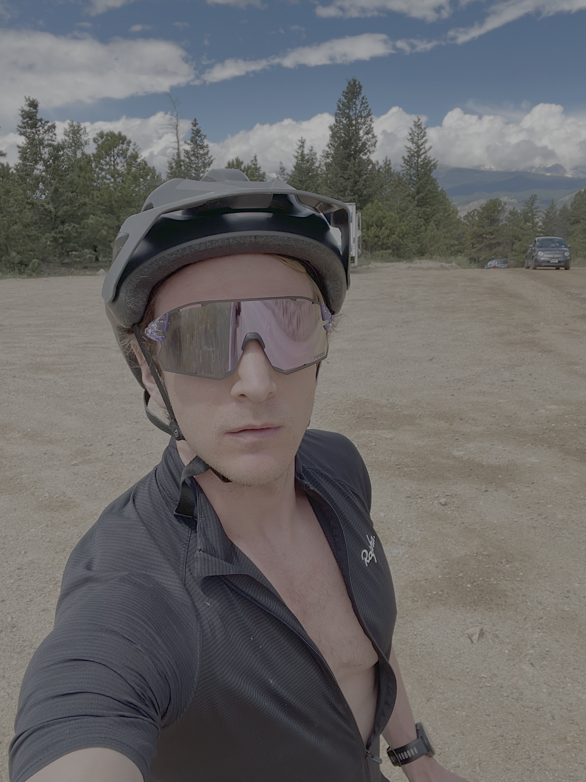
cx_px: 293
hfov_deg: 46.8
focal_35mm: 30
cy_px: 391
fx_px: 677
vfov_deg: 60.0
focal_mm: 2.71
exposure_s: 1/487
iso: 25
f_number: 2.2
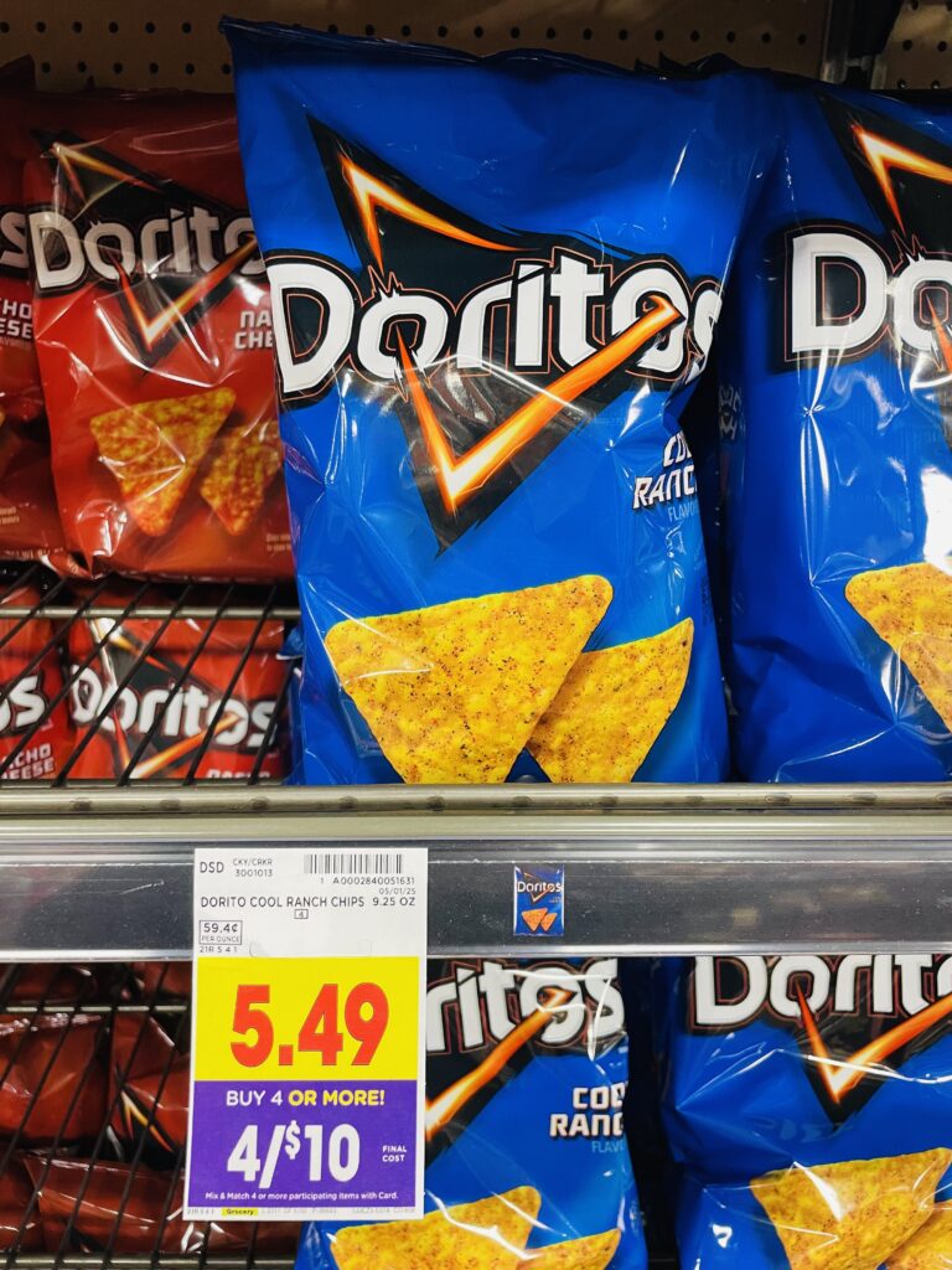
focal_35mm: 26
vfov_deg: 67.3
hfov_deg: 53.1
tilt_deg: -26.8
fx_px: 953
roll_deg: -0.2
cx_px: 476
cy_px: 635
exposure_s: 1/60
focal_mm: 4.2
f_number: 1.6
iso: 200
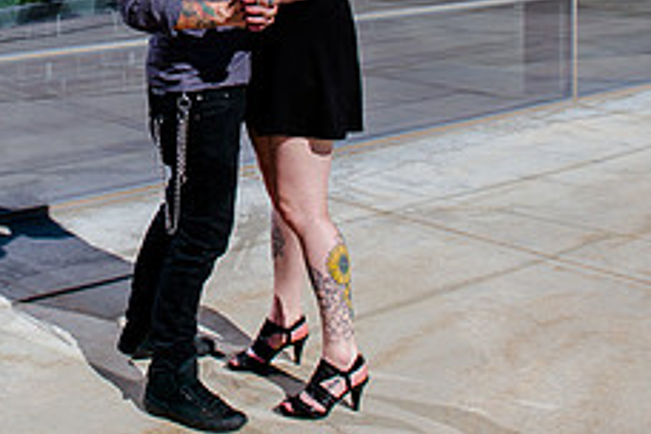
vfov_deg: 19.1
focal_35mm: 68
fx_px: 1230
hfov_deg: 28.6
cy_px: -61
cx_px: 81
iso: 200
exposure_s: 1/640
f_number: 7.1
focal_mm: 24
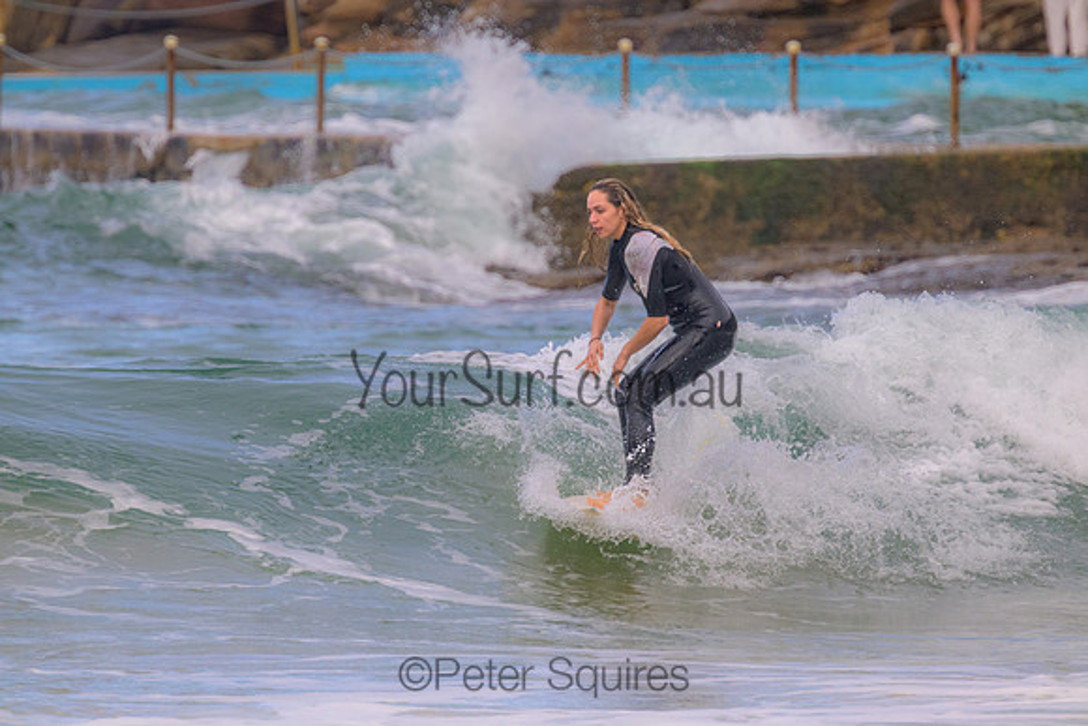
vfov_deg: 1.7
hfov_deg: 2.6
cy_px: 363
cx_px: 544
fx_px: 24182
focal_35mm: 800
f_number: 11
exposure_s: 1/1250
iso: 1800
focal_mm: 800
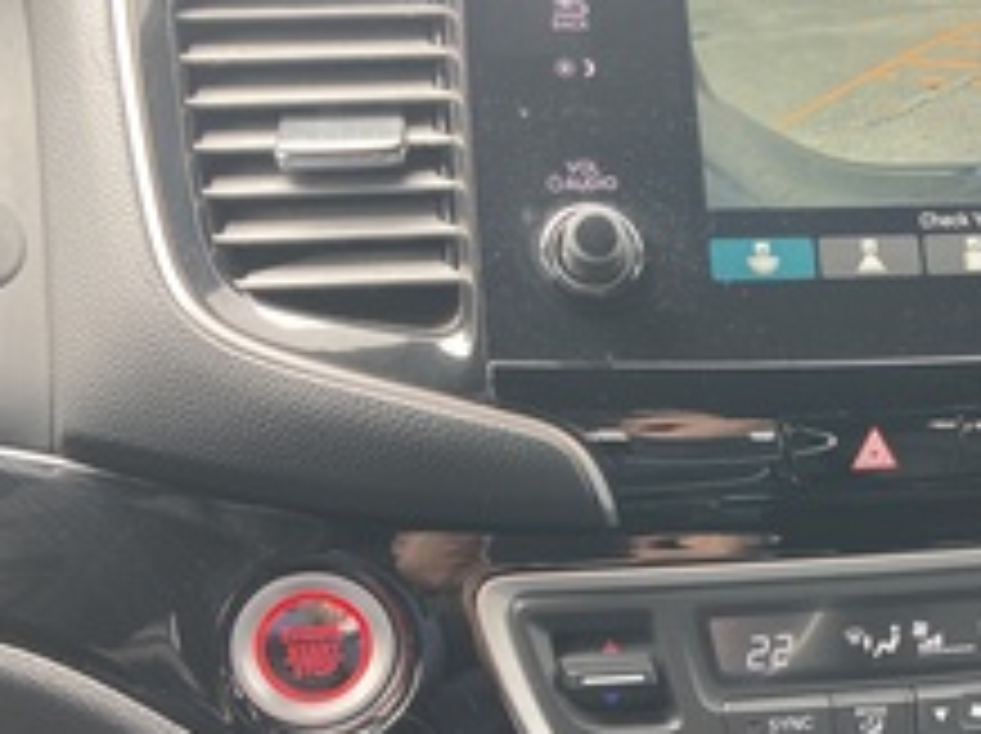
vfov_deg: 26.8
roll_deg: -4.2
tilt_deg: -24.7
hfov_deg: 34.4
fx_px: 1529
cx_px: 801
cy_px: 498
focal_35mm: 54
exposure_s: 1/116
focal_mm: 3.99
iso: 80
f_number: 1.8
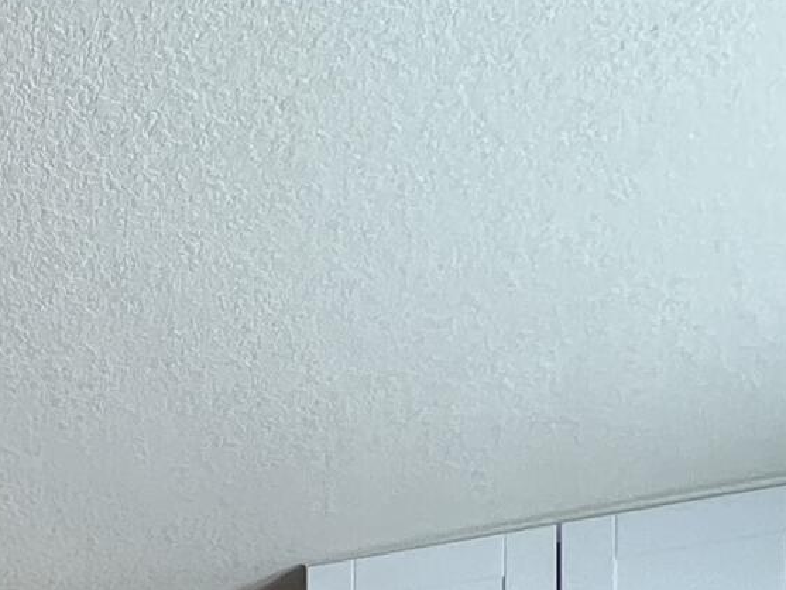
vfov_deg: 16.3
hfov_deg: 20.3
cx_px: -607
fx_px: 1590
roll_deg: +0.8
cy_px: 1166
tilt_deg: -0.7
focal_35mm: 70
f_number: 1.8
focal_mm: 1.57
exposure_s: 1/120
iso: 125
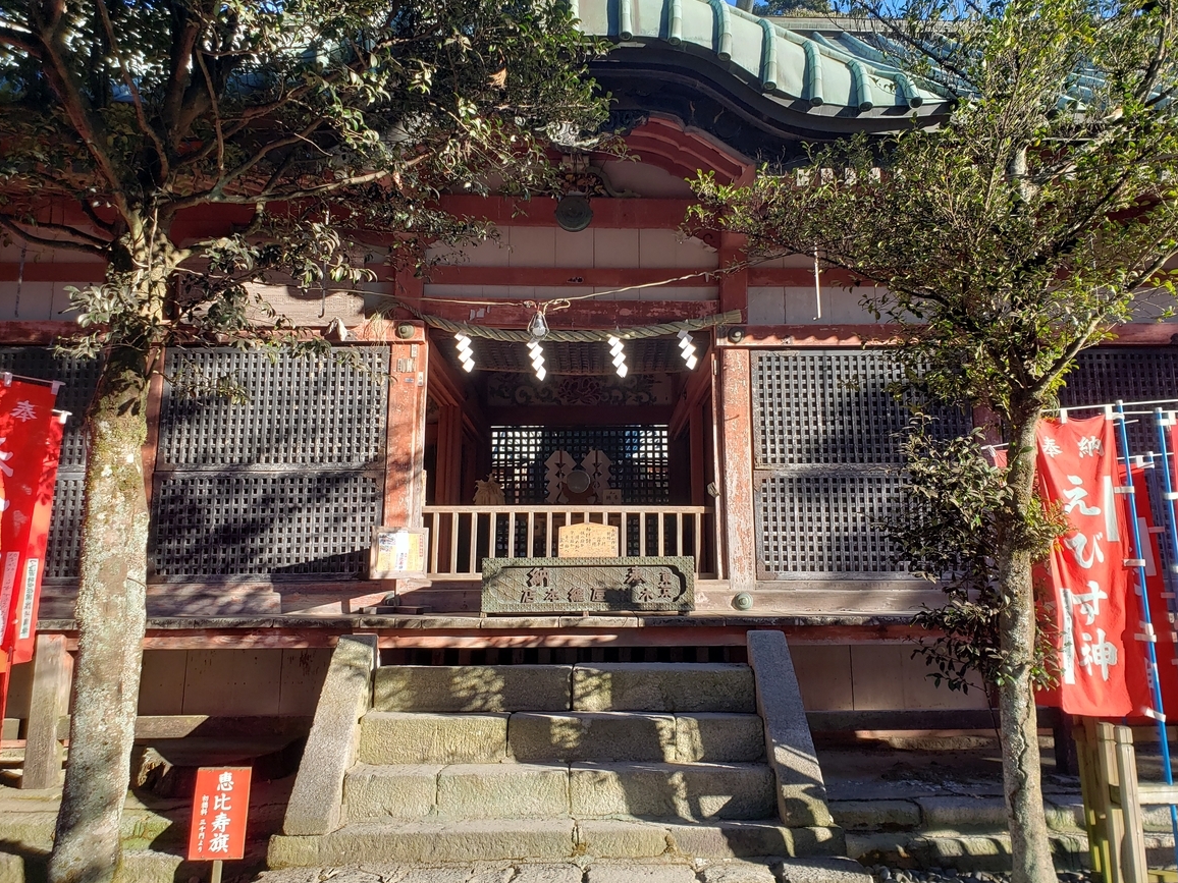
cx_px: 610
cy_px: 428
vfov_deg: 51.3
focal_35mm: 27
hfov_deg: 65.3
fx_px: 919
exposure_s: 1/351
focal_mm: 4.3
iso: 50
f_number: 2.4
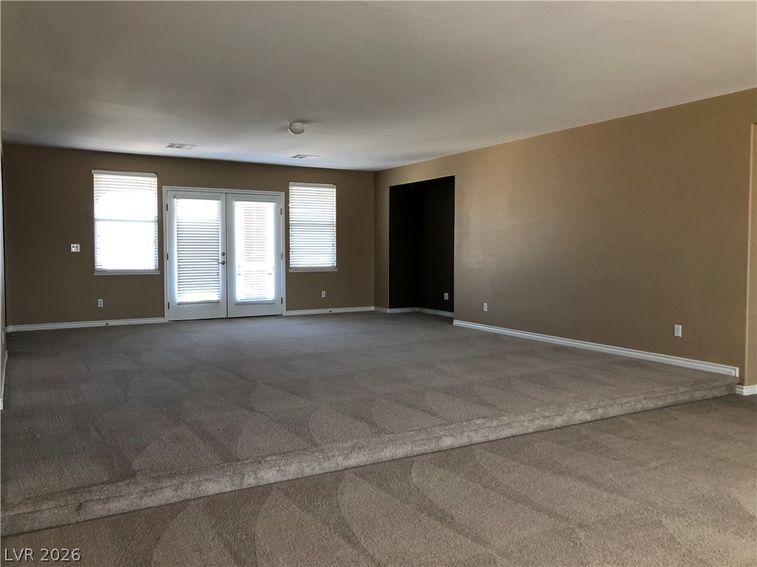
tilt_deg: -5.0
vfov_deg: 49.7
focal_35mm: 28
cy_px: 284
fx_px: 612
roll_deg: +0.2
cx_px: 378
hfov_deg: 63.4
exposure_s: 1/24
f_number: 1.8
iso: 40
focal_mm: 3.99
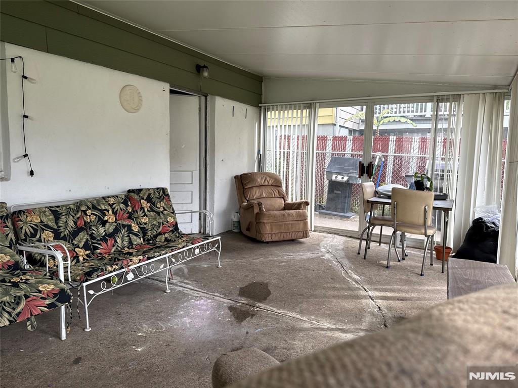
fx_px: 359
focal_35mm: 24
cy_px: 194
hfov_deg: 71.6
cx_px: 259
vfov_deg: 56.8
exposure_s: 1/270
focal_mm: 6.76
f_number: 1.78
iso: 64
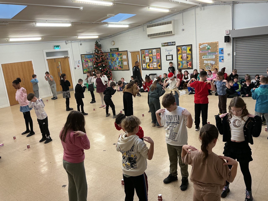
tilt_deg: -13.1
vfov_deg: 48.2
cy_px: 100
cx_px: 134
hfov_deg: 61.7
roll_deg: +5.9
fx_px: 225
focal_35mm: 29
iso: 64
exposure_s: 1/50
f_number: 1.8
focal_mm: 3
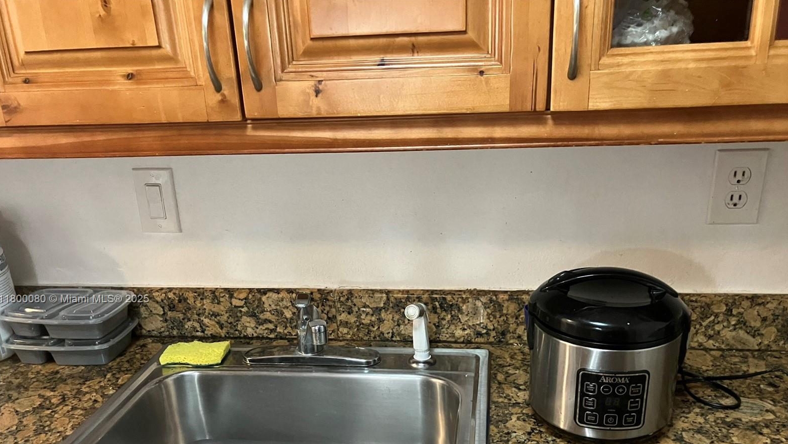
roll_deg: +1.7
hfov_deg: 62.6
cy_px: 300
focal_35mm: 31
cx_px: 389
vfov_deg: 37.3
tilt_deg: -22.0
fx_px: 648
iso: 400
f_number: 1.8
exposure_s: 1/40
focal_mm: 3.99
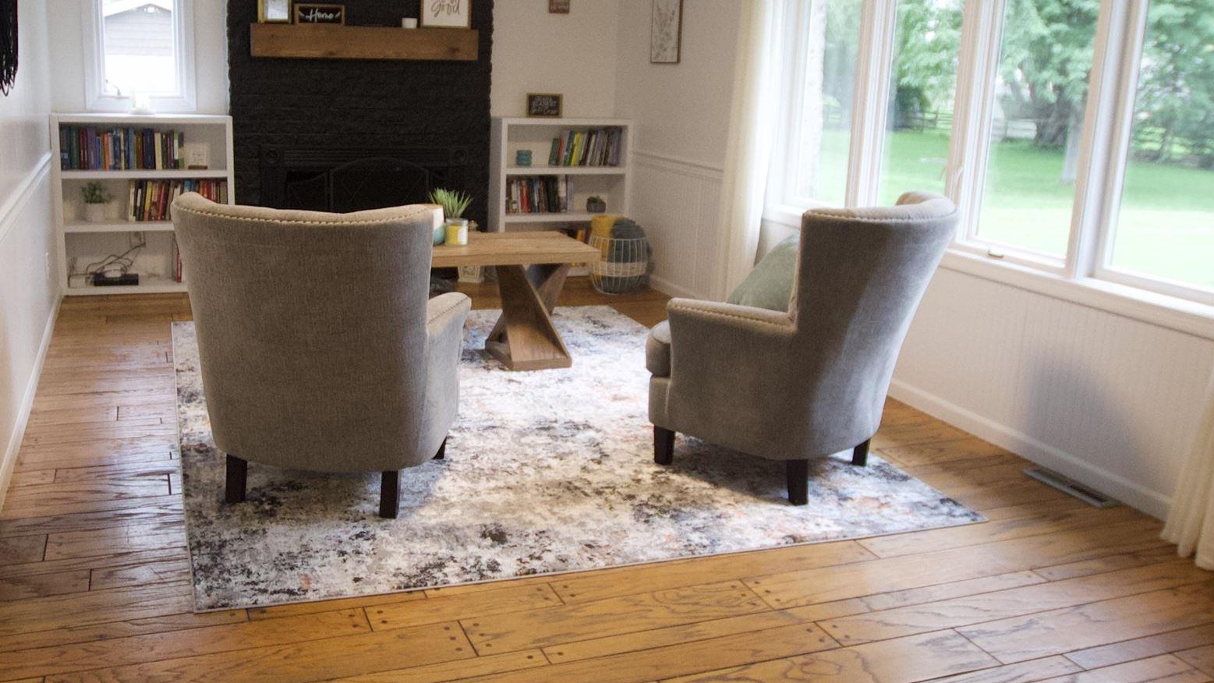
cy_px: 299
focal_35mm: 31
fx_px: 998
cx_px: 487
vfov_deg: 37.7
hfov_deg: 62.1
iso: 1250
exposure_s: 1/125
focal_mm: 10
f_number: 3.5
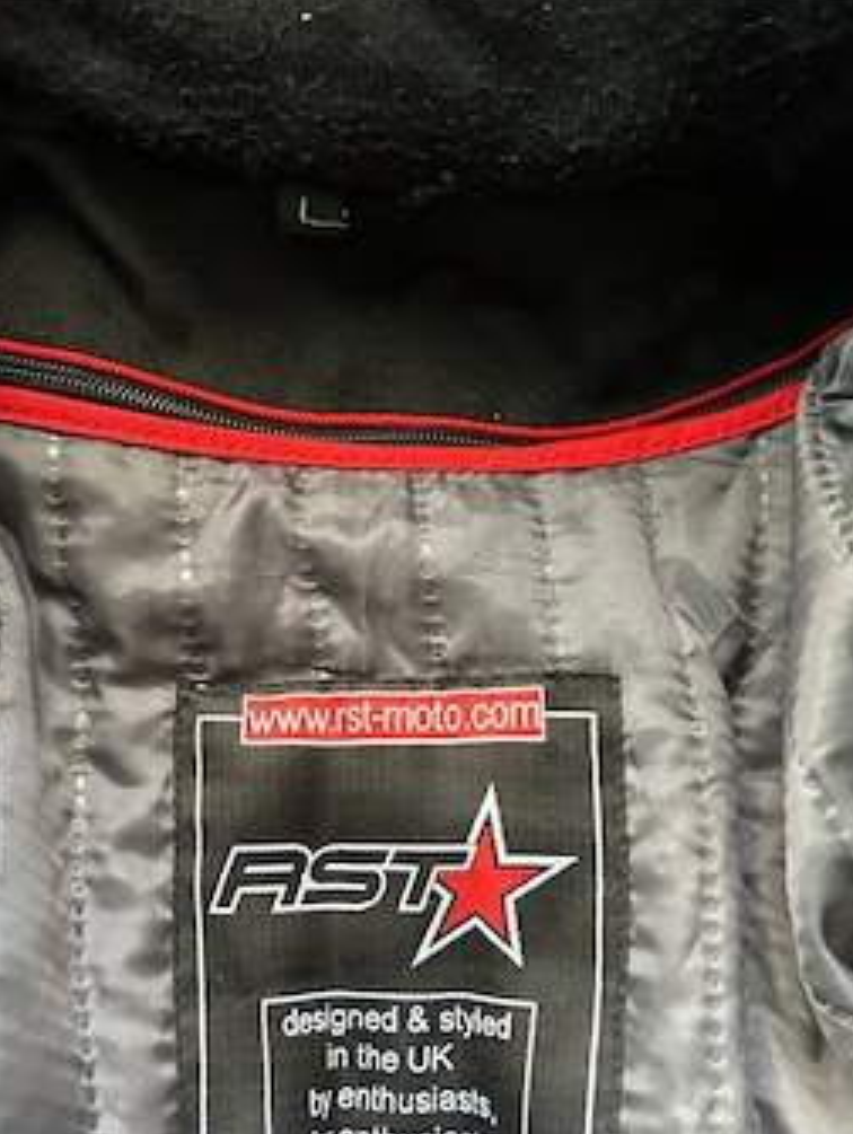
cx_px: 413
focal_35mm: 31
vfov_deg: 58.0
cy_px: 657
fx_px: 1017
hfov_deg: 45.5
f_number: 1.5
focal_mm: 5.7
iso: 500
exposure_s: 1/42
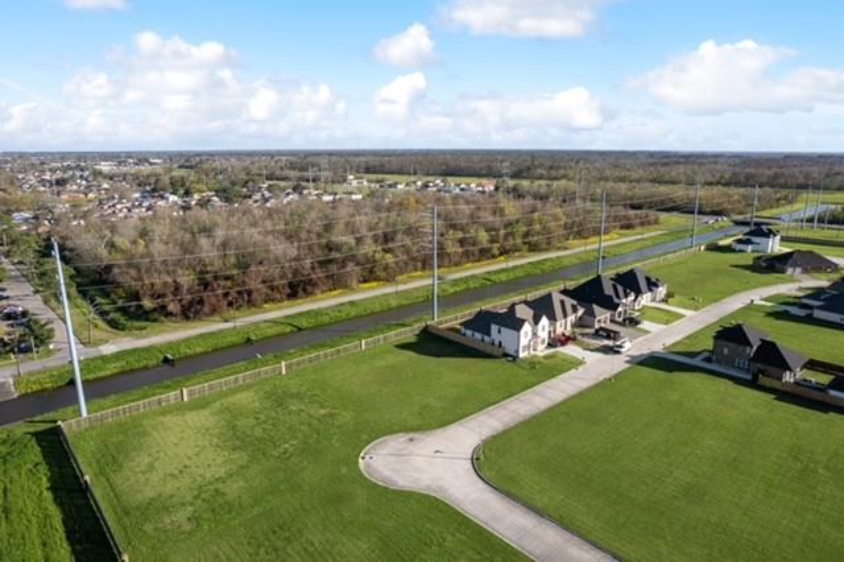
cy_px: 281
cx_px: 422
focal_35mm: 22
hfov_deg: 78.6
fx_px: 515
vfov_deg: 57.2
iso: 100
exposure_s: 1/1500
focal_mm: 8.38
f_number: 2.8
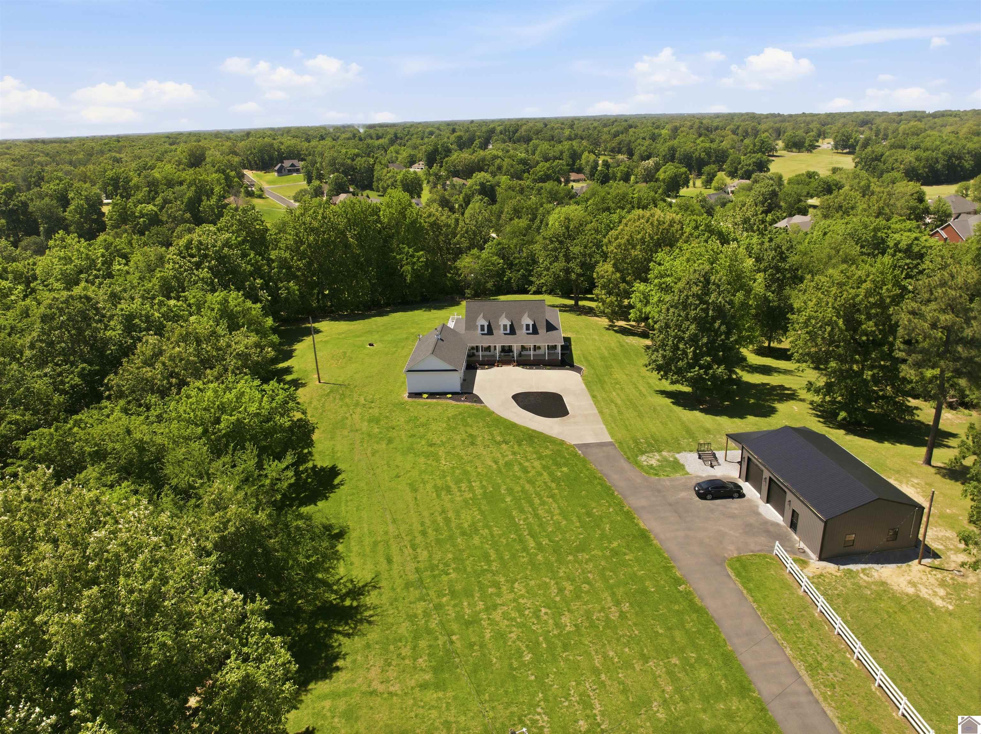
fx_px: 680
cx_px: 490
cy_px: 367
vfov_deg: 56.8
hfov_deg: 71.6
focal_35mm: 24
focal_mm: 12.3
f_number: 2.8
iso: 100
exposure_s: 1/1600
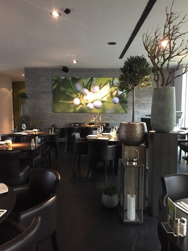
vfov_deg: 61.7
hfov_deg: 48.2
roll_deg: -0.2
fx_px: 210
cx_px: 94
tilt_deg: -3.9
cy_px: 126
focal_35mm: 29
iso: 400
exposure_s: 1/17
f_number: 2.2
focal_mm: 4.15
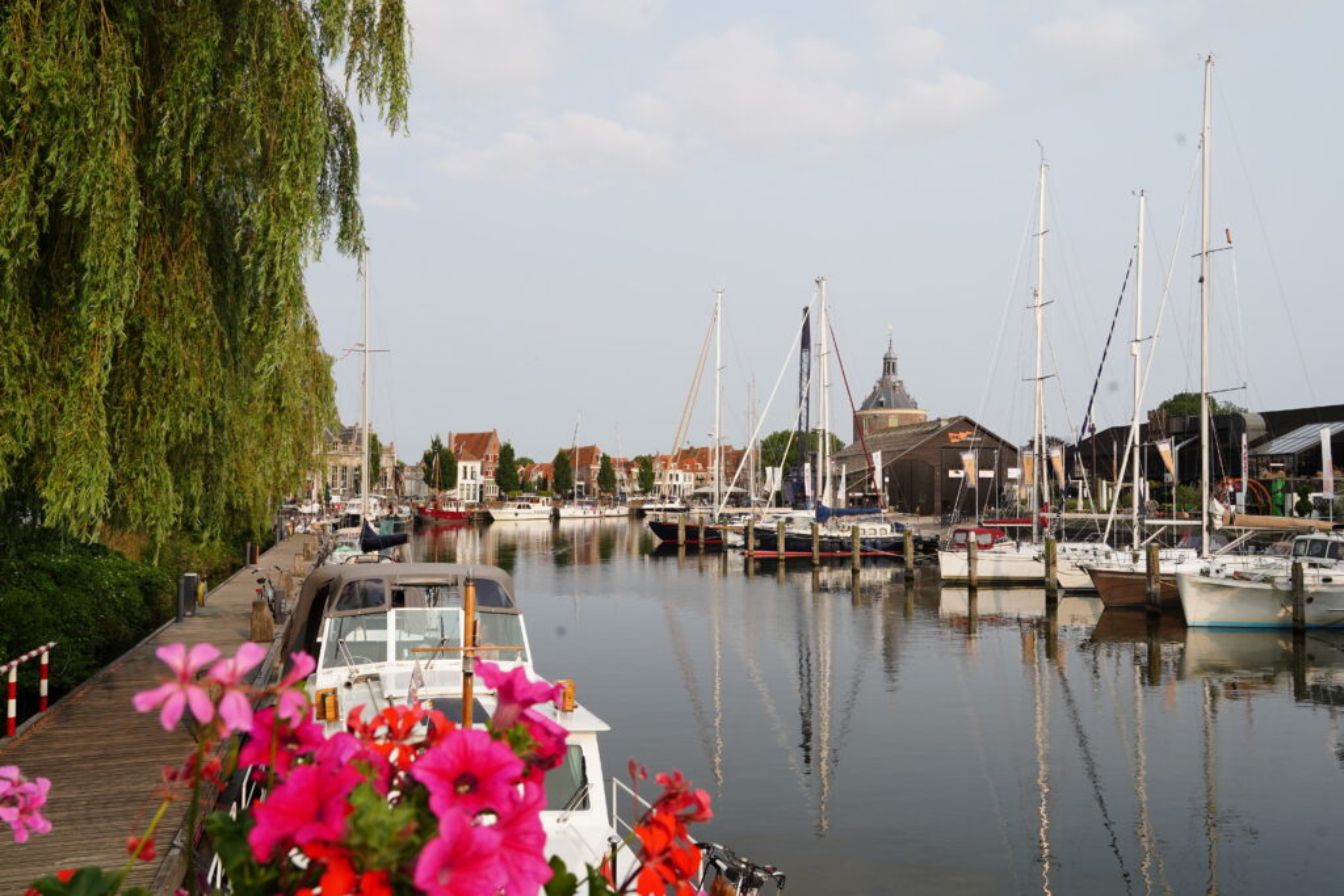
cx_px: 672
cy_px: 448
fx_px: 1083
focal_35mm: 29
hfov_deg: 63.7
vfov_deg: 45.0
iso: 320
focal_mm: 29
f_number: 11
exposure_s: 1/250
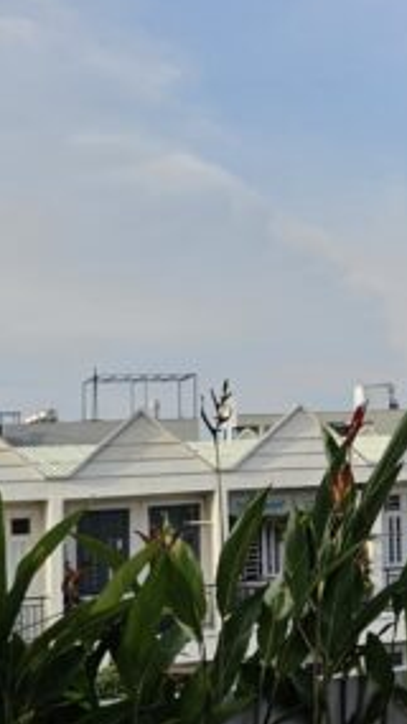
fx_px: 1729
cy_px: 338
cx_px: 852
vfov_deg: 23.7
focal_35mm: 90
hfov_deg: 11.8
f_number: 1.7
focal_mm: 6.3
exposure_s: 1/314
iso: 10
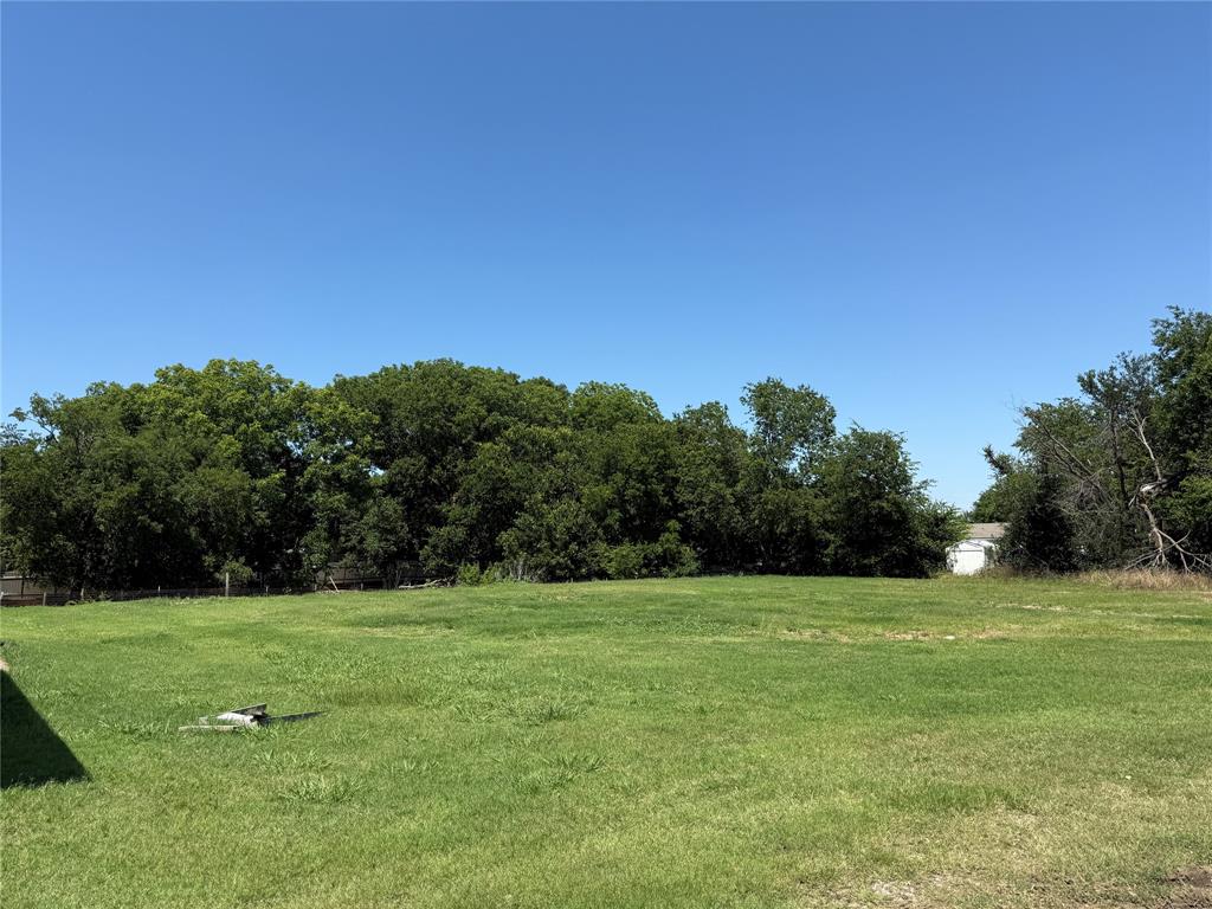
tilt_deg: +6.2
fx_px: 840
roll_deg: +0.8
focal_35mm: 24
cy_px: 454
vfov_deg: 56.8
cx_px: 606
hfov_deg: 71.6
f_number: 1.78
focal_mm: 6.76
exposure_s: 1/4167
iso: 80
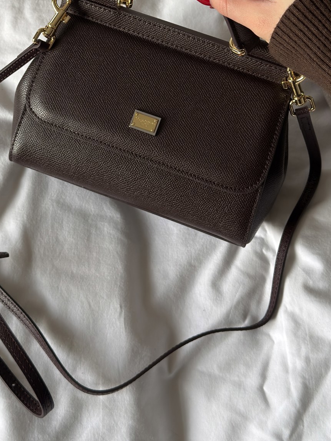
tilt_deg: -70.0
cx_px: 147
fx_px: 778
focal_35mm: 61
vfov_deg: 31.1
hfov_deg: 24.0
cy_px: 111
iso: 64
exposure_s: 1/231
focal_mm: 6.76
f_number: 1.78
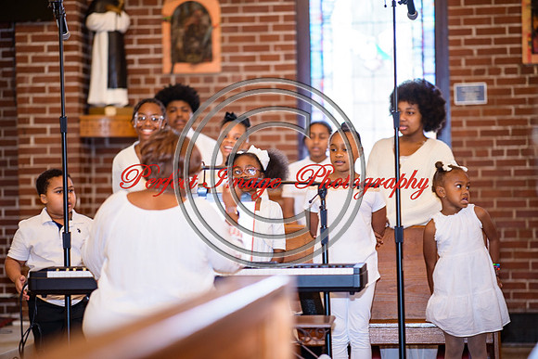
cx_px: 269
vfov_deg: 13.0
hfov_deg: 19.5
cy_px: 180
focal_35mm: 105
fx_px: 1569
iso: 180
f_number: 1.4
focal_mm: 105
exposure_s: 1/100
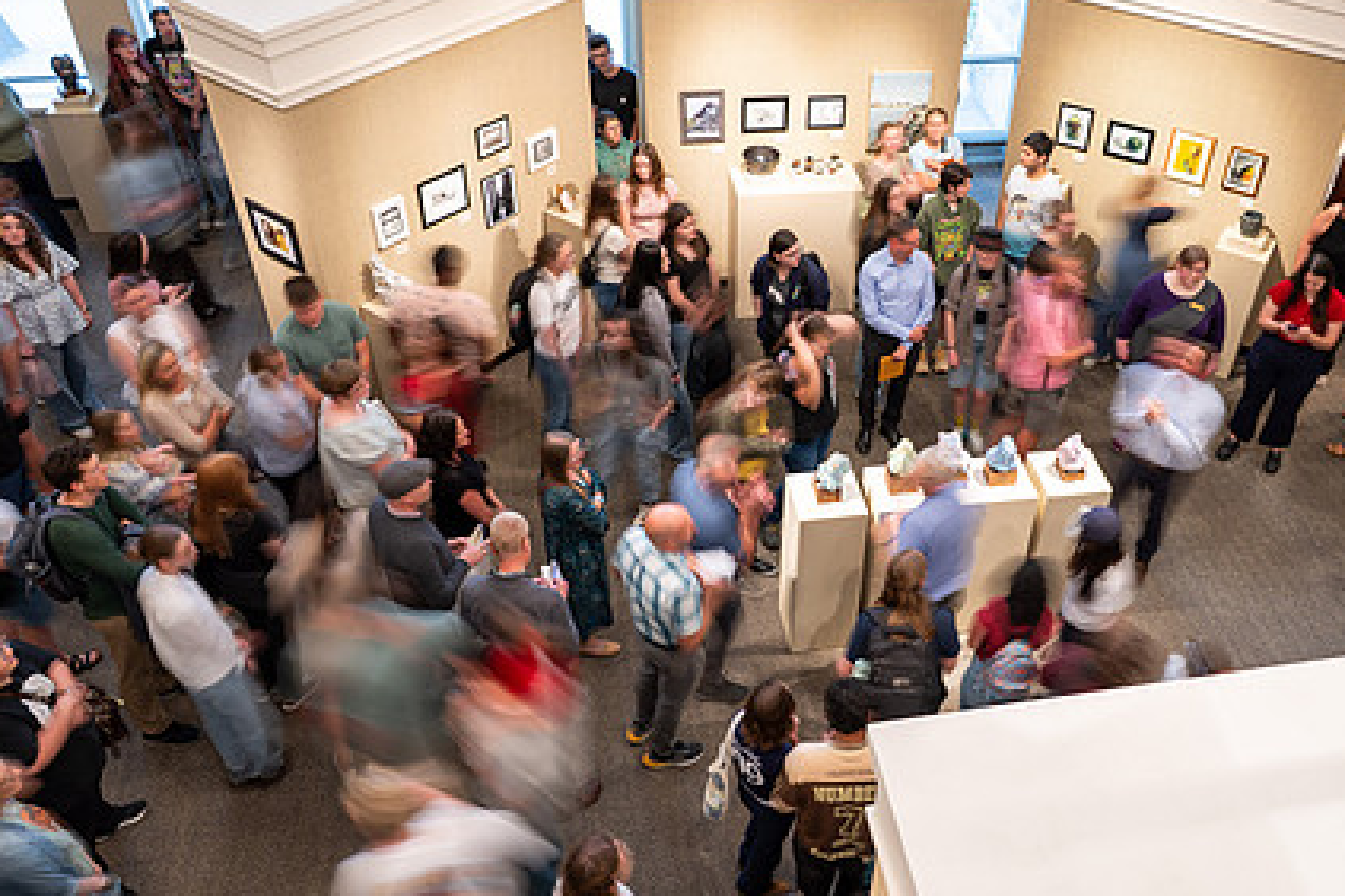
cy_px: 467
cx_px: 839
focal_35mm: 33
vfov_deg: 40.0
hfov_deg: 56.5
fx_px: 1233
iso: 50
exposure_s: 1/1.25
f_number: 4.5
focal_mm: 24
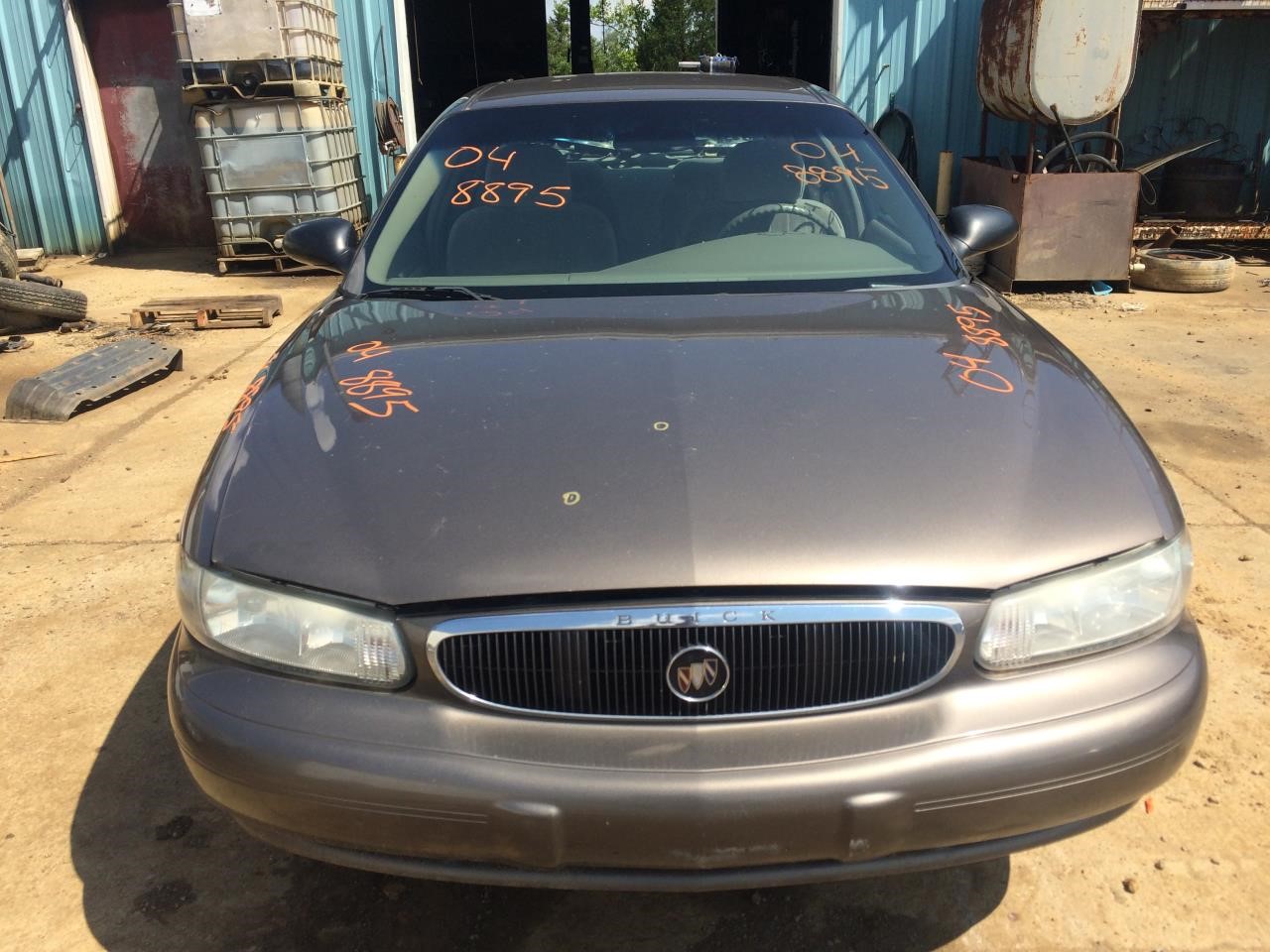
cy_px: 476
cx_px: 635
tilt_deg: -16.6
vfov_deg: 48.2
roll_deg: +2.4
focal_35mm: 29
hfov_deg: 61.7
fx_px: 1064
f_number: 2.2
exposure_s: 1/1709
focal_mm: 4.15
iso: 32
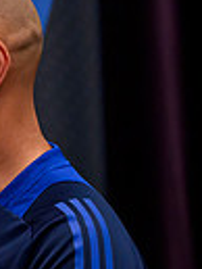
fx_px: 2936
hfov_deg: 3.9
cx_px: -158
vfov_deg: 5.2
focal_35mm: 378
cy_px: 258
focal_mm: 70
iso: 4000
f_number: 3.5
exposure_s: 1/400
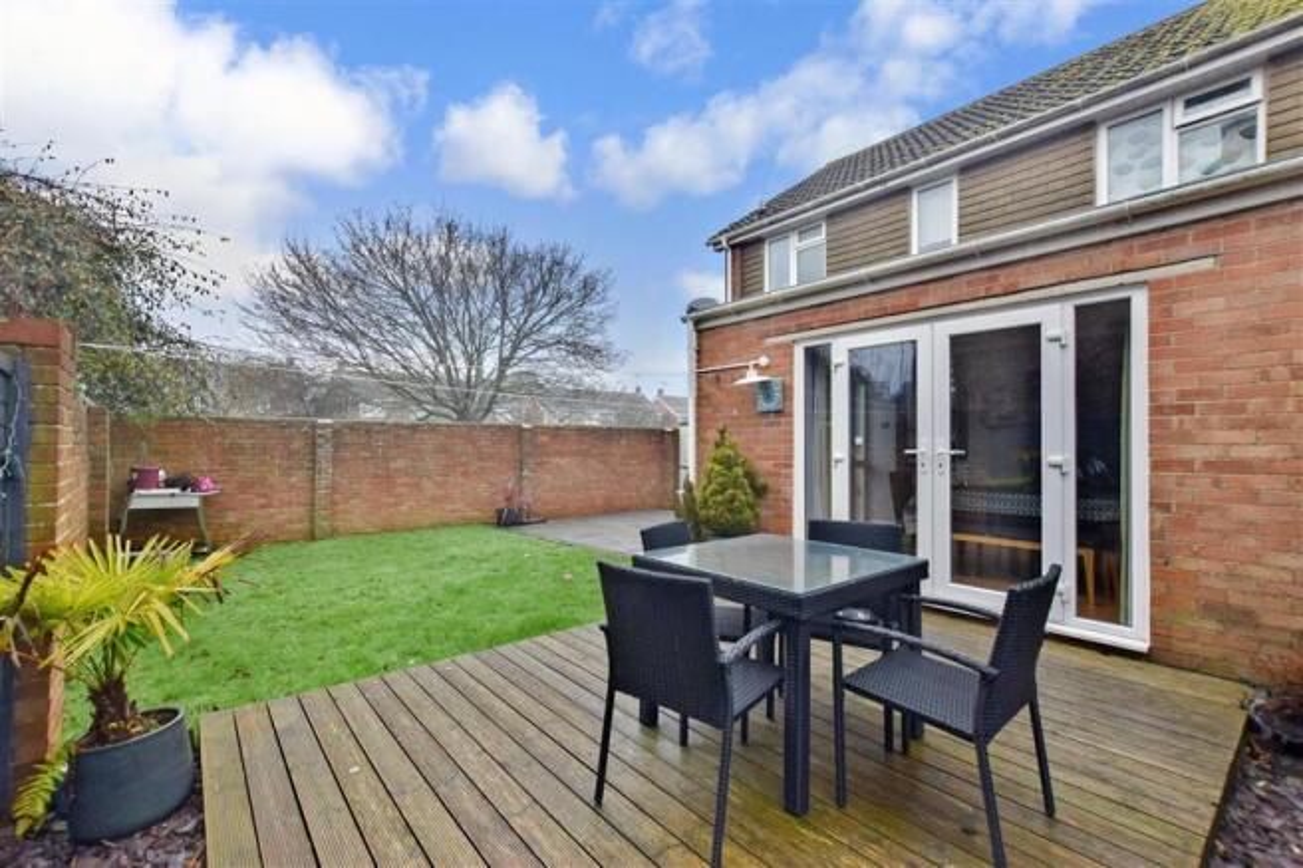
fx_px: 543
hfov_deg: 100.4
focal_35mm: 15
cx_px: 652
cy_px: 434
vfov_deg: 77.3
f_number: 9
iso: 500
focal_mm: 10
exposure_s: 1/200
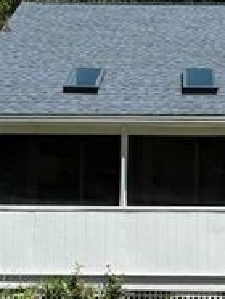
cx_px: 161
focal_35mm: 86
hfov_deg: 17.1
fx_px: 744
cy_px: 118
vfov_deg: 22.7
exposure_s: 1/4049
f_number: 1.78
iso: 80
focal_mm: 6.76
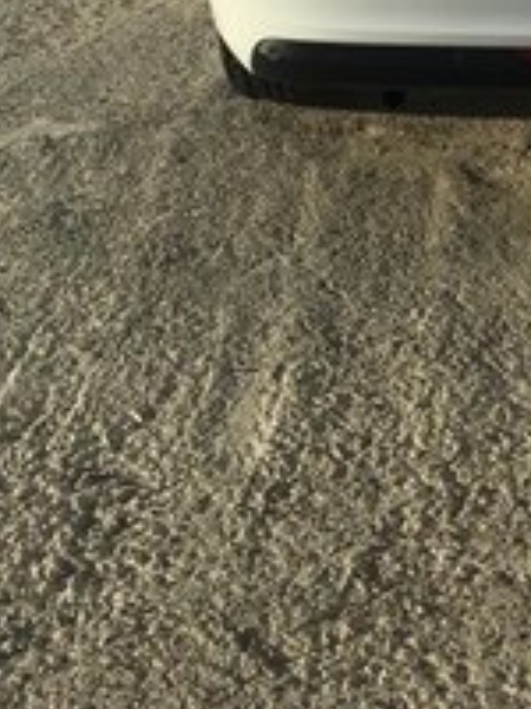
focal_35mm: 72
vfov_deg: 24.7
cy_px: -124
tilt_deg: -12.7
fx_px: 1473
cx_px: 559
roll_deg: +2.1
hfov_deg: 19.7
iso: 25
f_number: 2.2
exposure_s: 1/1350
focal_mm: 4.15
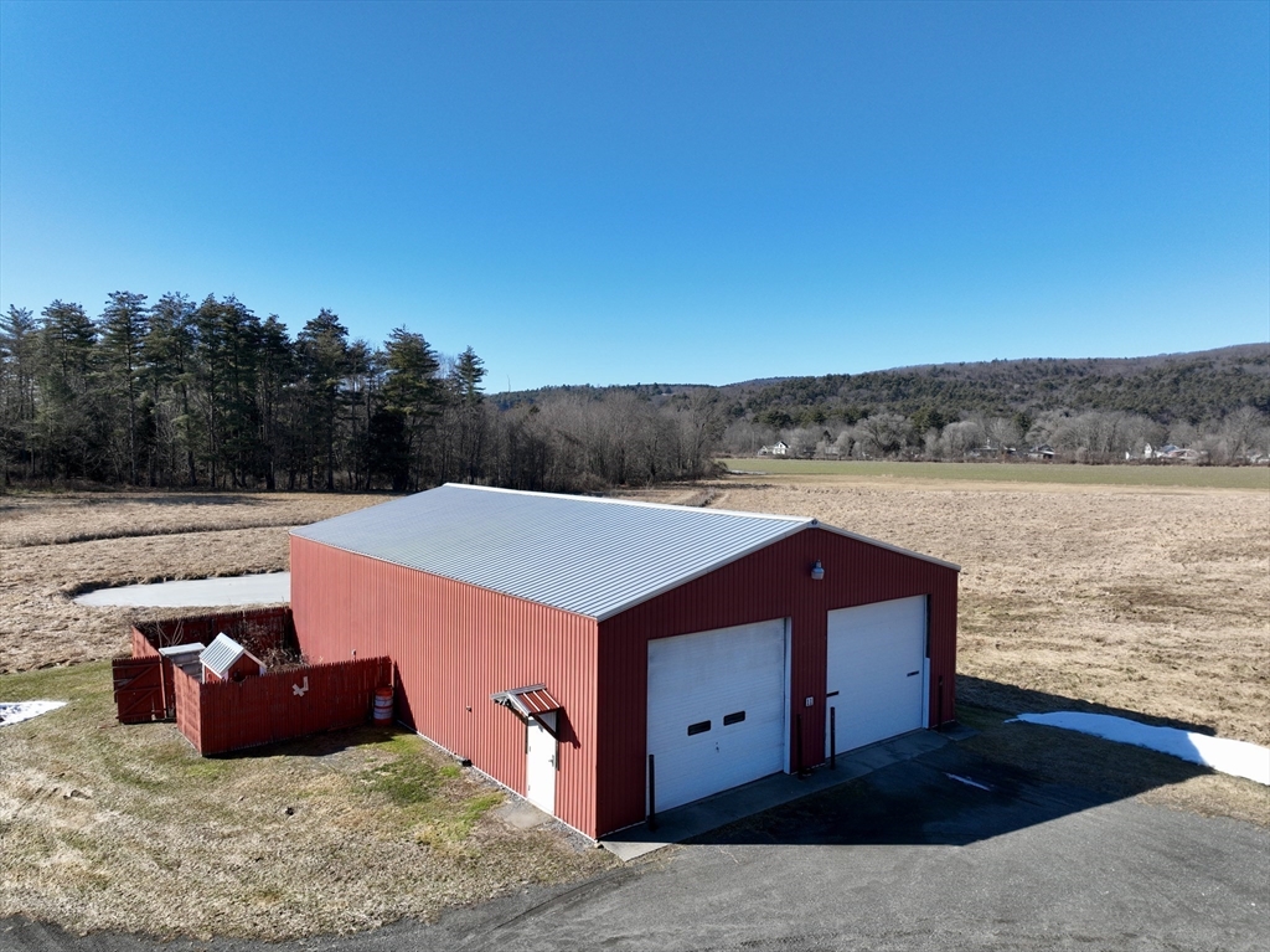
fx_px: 880
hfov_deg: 71.6
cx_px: 635
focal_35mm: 24
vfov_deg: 56.8
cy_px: 476
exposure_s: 1/1250
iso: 100
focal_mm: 12.29
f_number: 2.8
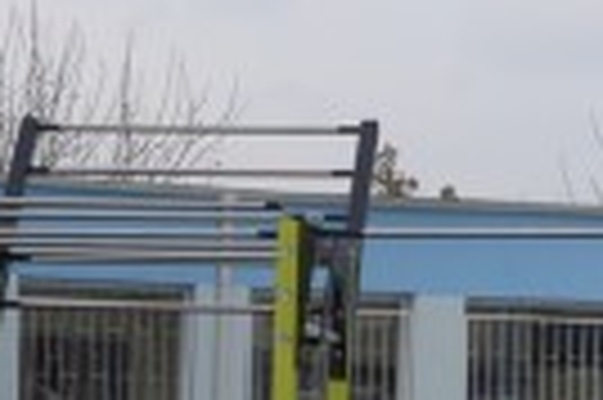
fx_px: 3597
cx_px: 108
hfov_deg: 9.6
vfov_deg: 6.3
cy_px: 515
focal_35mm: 215
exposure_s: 1/320
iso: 200
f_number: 9
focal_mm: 48
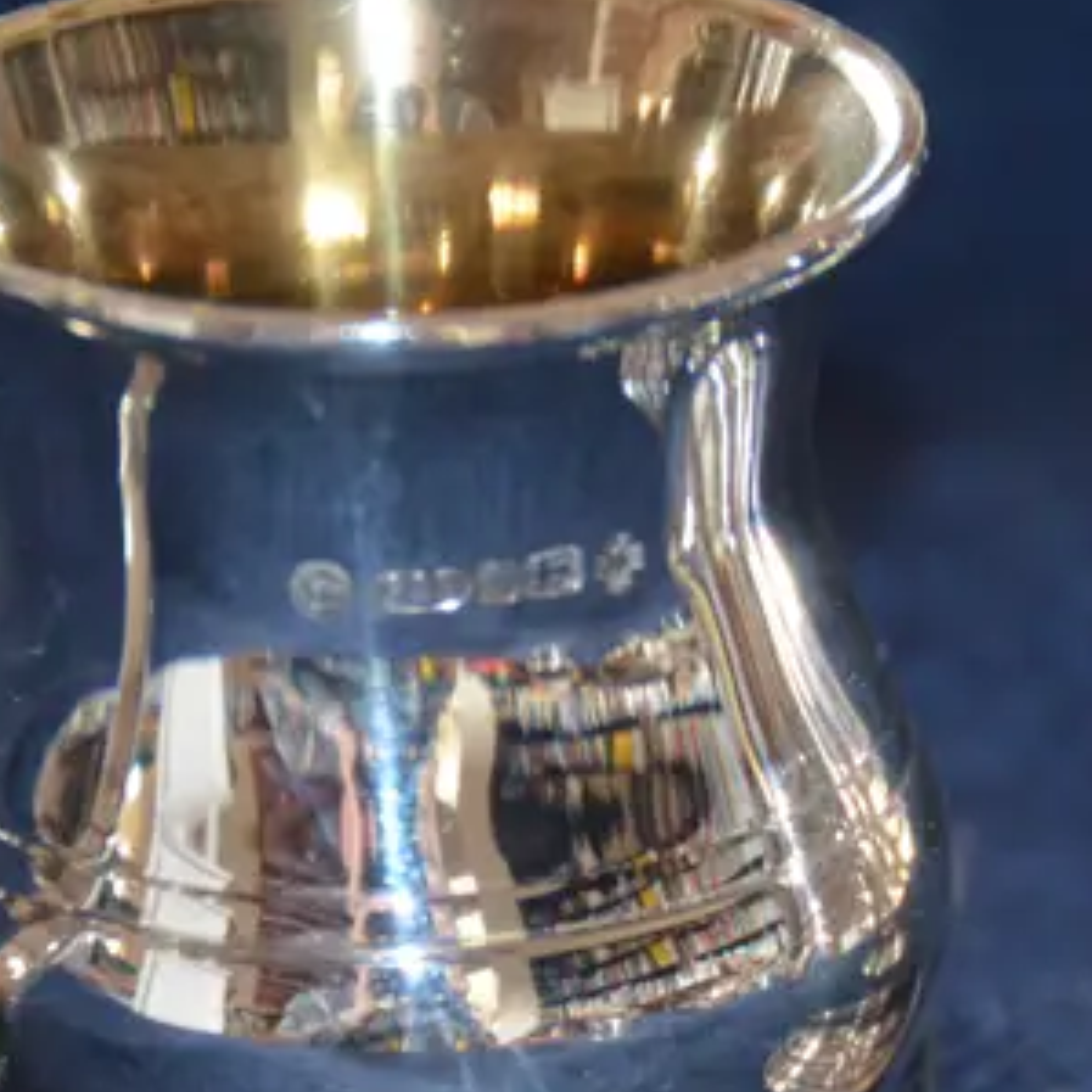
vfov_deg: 3.6
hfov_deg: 3.6
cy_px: 1004
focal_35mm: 488
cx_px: 1129
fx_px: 17417
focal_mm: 112
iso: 1800
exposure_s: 1/60
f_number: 5.3
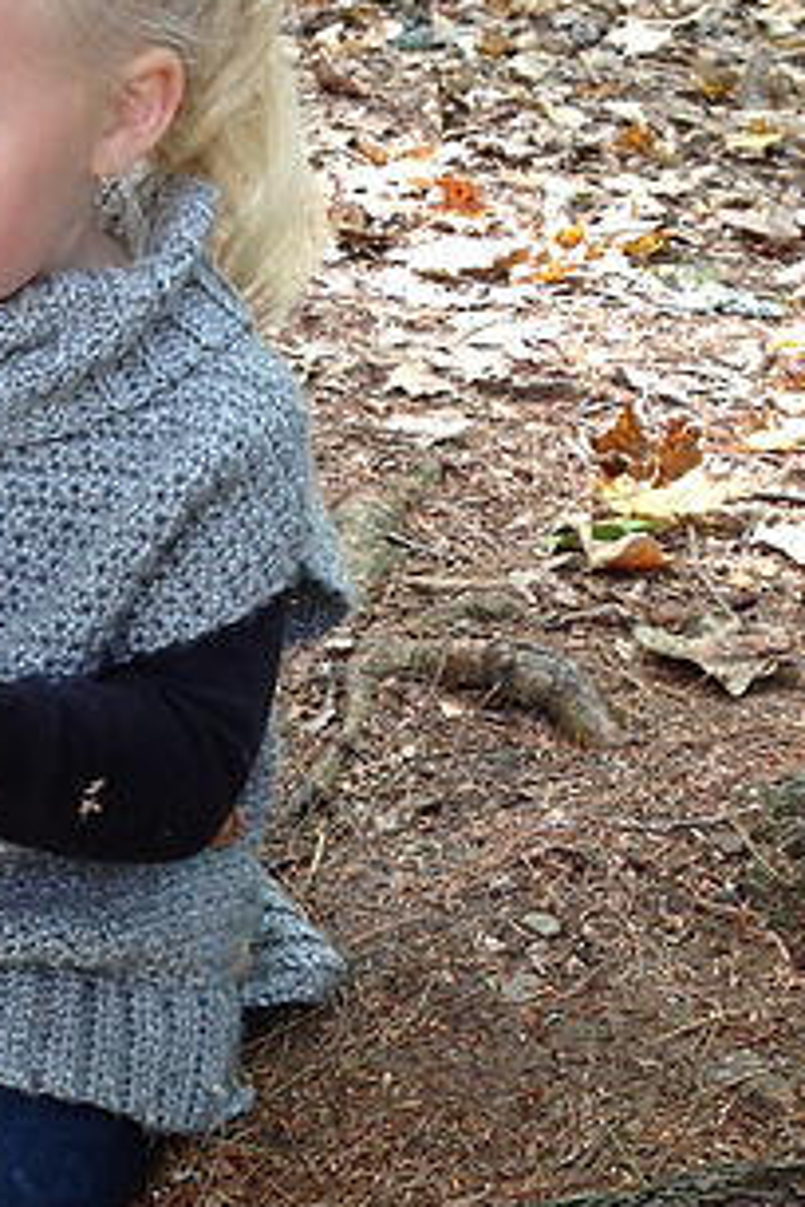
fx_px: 2549
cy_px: 836
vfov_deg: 26.4
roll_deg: -1.2
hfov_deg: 17.5
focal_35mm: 76
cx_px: 4
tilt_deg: -26.5
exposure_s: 1/15
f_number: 2.4
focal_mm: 4.28
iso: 64
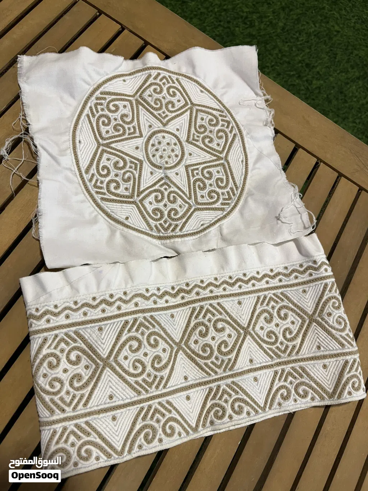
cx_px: 184
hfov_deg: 53.1
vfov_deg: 67.3
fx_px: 368
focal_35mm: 26
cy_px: 246
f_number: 1.6
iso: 125
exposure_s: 1/50
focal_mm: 5.1
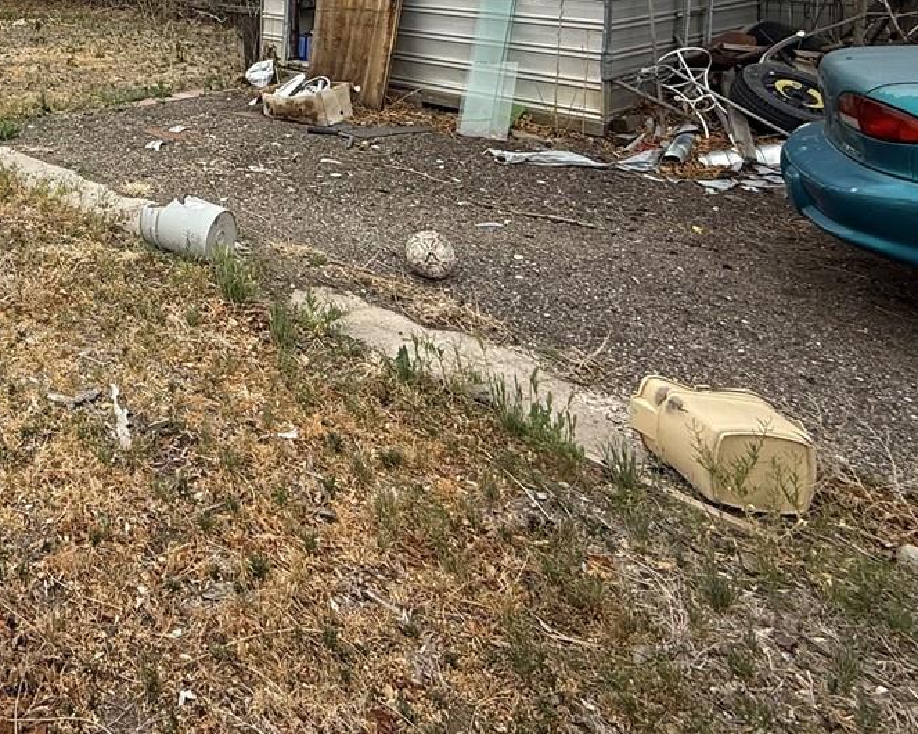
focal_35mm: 33
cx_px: 26
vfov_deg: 38.3
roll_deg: -0.1
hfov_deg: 46.5
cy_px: -39
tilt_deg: -2.2
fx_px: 896
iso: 50
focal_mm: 2.22
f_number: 2.2
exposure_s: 1/1795
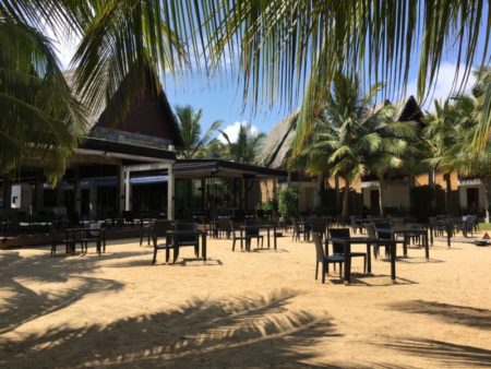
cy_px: 184
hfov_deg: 61.6
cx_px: 246
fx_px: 412
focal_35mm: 29
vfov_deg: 48.3
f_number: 2.2
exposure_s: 1/1261
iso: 25
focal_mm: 4.15
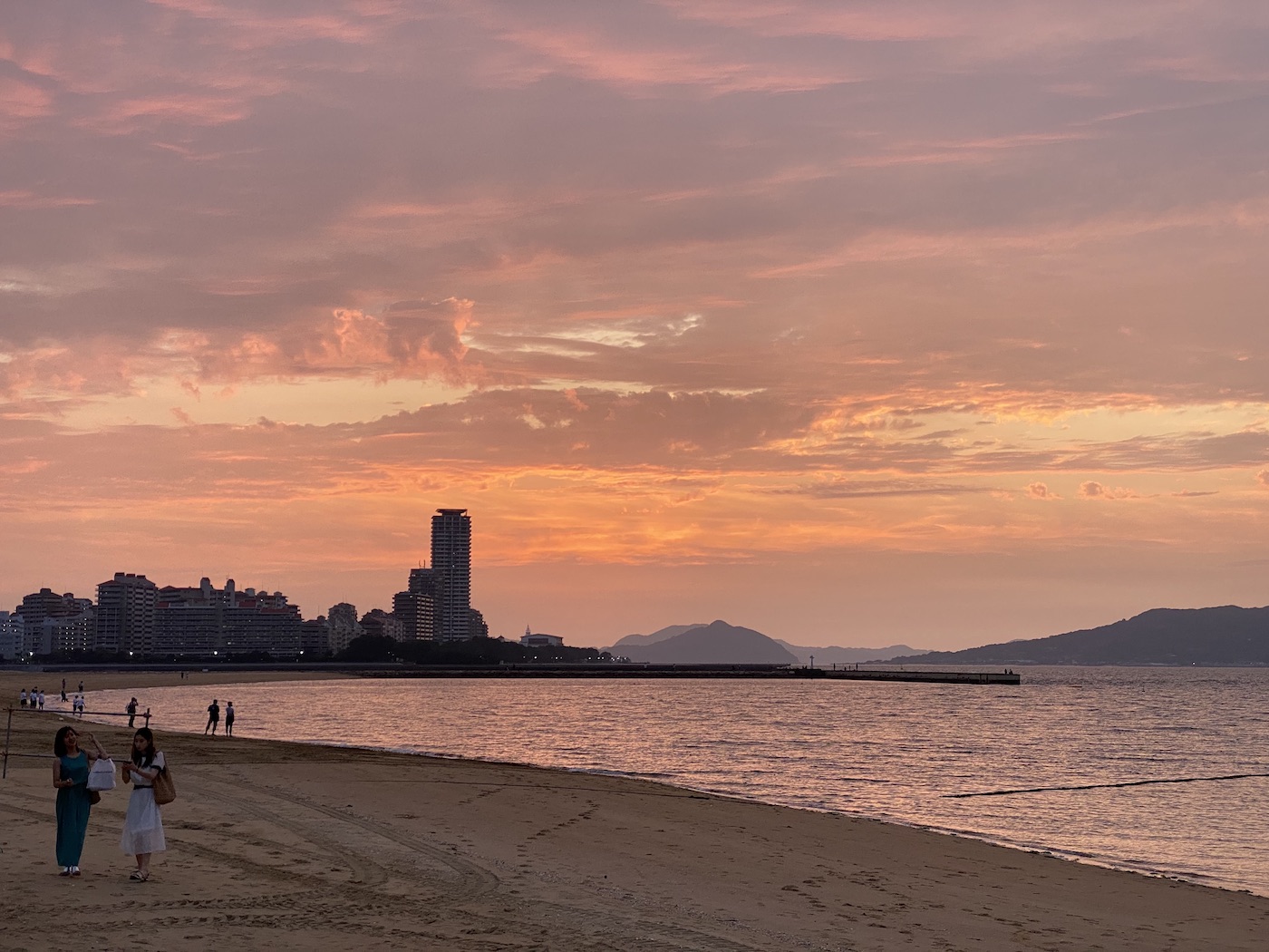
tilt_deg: +5.9
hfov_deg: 36.8
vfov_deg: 28.0
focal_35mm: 52
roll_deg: -0.6
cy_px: 476
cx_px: 634
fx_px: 1906
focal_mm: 6
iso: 100
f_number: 2
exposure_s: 1/121
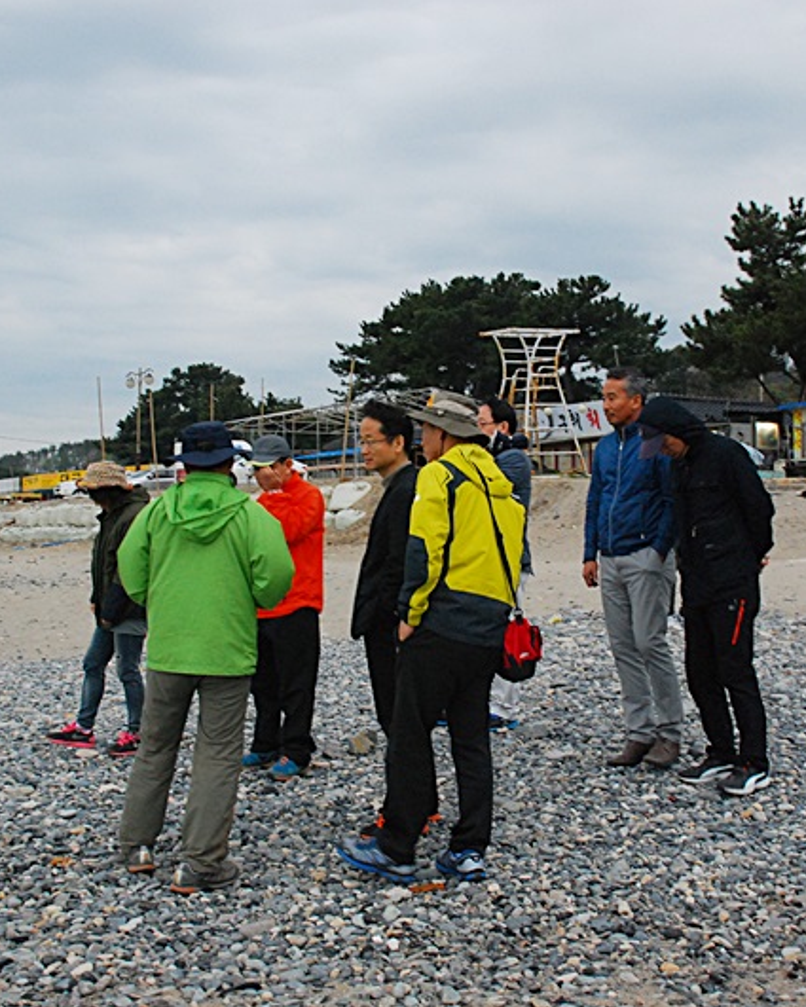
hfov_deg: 29.7
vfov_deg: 36.6
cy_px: 501
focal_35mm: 51
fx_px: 1520
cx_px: 406
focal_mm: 24
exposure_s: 1/30
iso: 720
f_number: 6.3
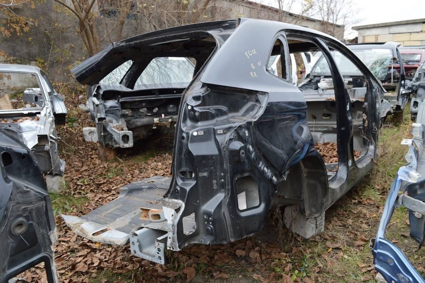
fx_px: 354
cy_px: 142
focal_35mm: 30
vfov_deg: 43.5
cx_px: 212
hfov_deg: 62.0
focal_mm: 20
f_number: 5.6
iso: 250
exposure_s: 1/125
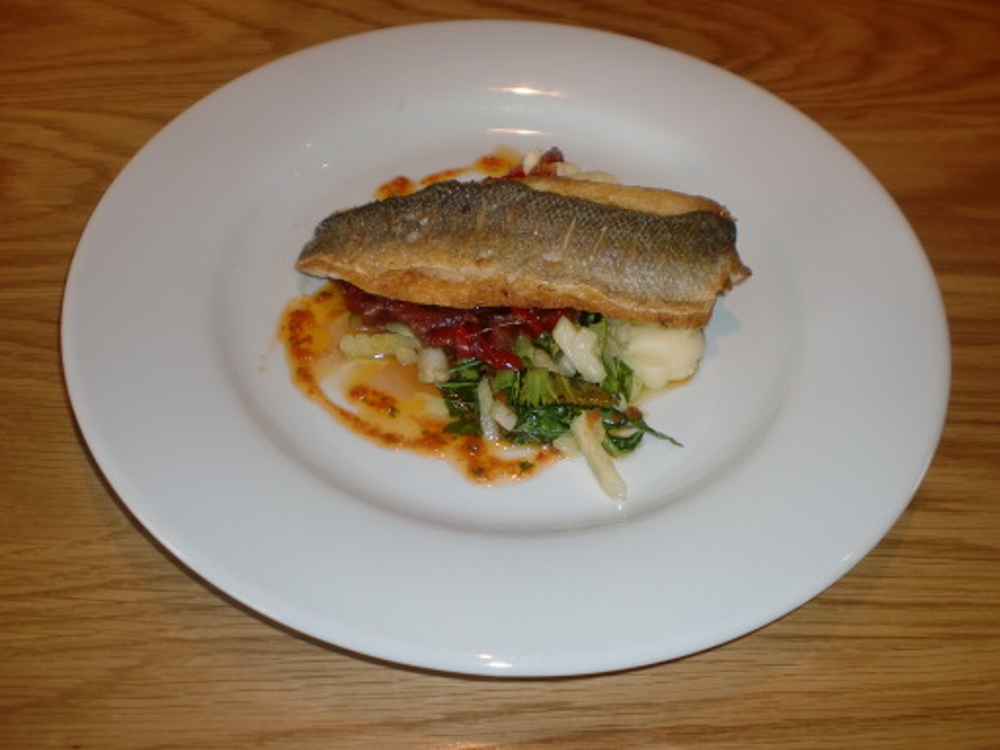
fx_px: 1011
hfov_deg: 52.6
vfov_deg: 40.7
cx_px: 500
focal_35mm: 35
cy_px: 375
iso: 100
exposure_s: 1/60
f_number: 3.1
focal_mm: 6.3
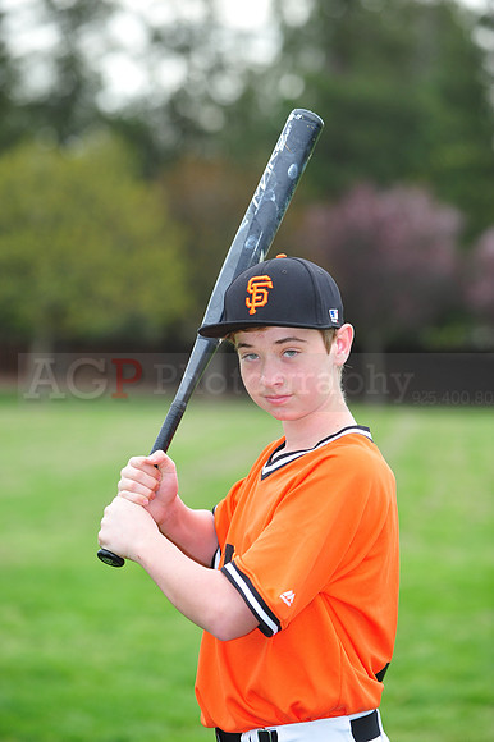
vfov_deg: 13.3
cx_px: 247
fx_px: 3194
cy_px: 371
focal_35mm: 155
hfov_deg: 8.8
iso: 400
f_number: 5
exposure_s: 1/400
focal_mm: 155
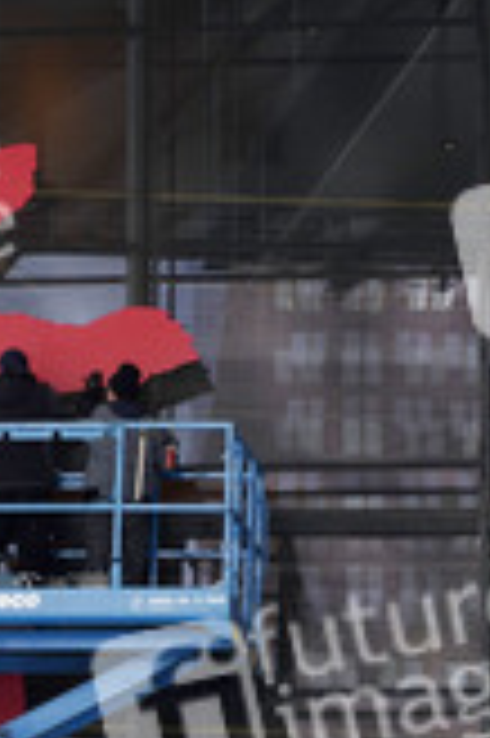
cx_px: -85
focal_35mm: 278
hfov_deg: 4.9
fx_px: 5687
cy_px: 459
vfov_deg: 7.4
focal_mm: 114
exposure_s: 1/100
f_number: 5.6
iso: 640
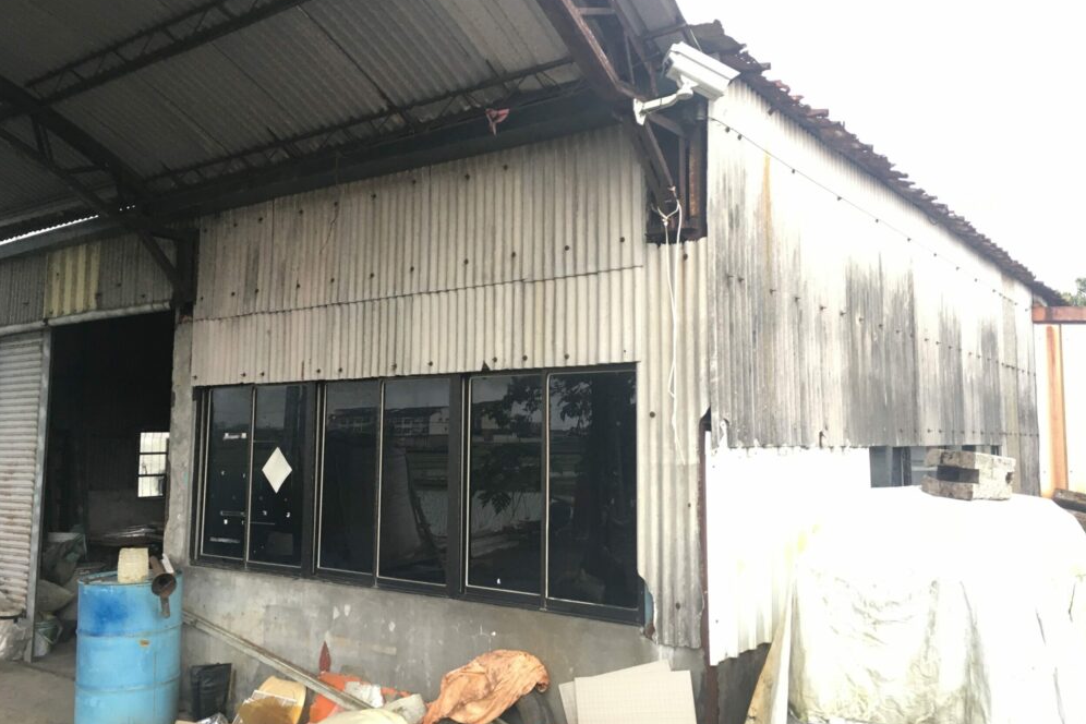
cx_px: 536
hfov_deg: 60.3
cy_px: 350
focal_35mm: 31
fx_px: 935
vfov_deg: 42.3
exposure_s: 1/30
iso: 40
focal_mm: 4.15
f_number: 2.2
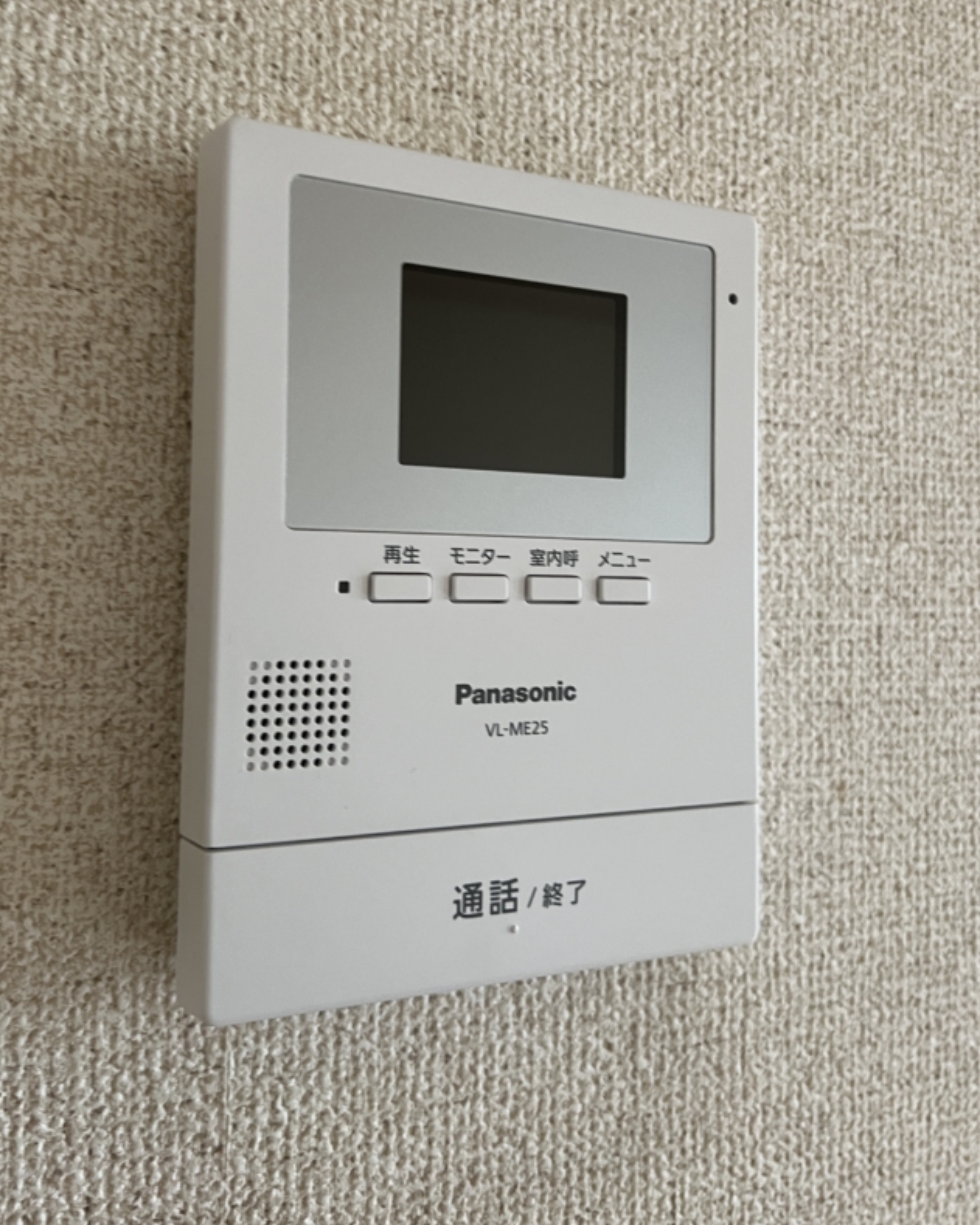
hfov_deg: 47.1
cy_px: 523
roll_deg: -0.7
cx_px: 448
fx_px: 1124
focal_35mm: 31
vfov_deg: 57.0
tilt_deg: +3.9
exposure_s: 1/50
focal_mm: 5.7
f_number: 1.5
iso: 200
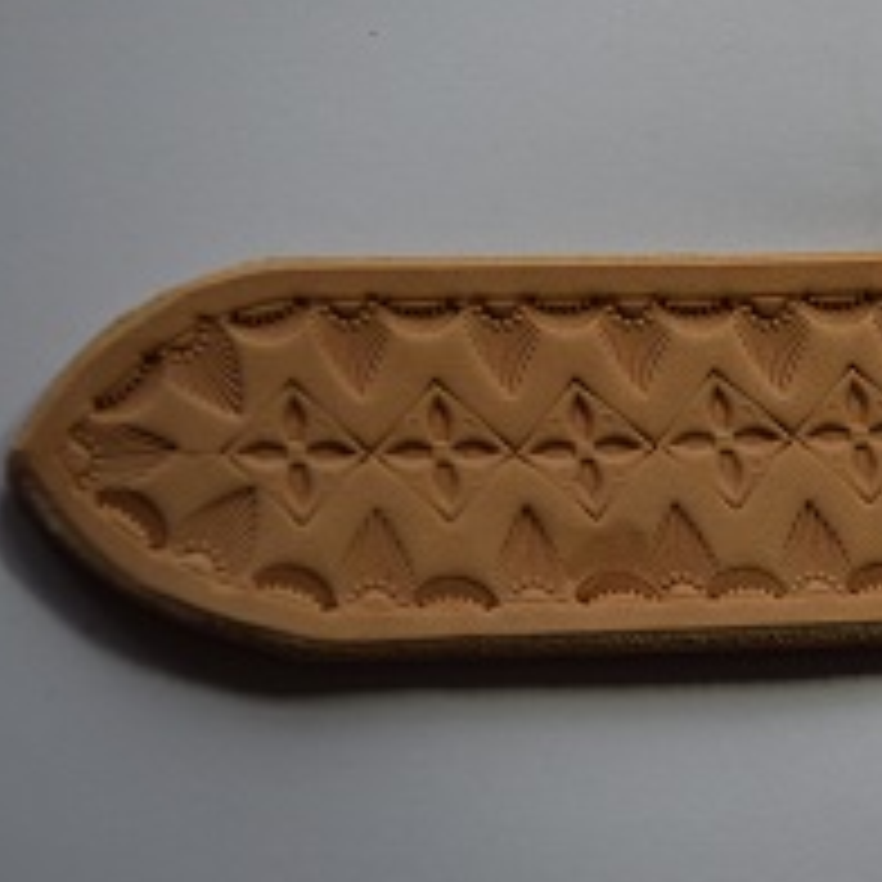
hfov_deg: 8.0
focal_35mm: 219
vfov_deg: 8.0
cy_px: 477
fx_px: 6312
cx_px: 900
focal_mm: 75
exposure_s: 1/100
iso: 640
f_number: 5.3
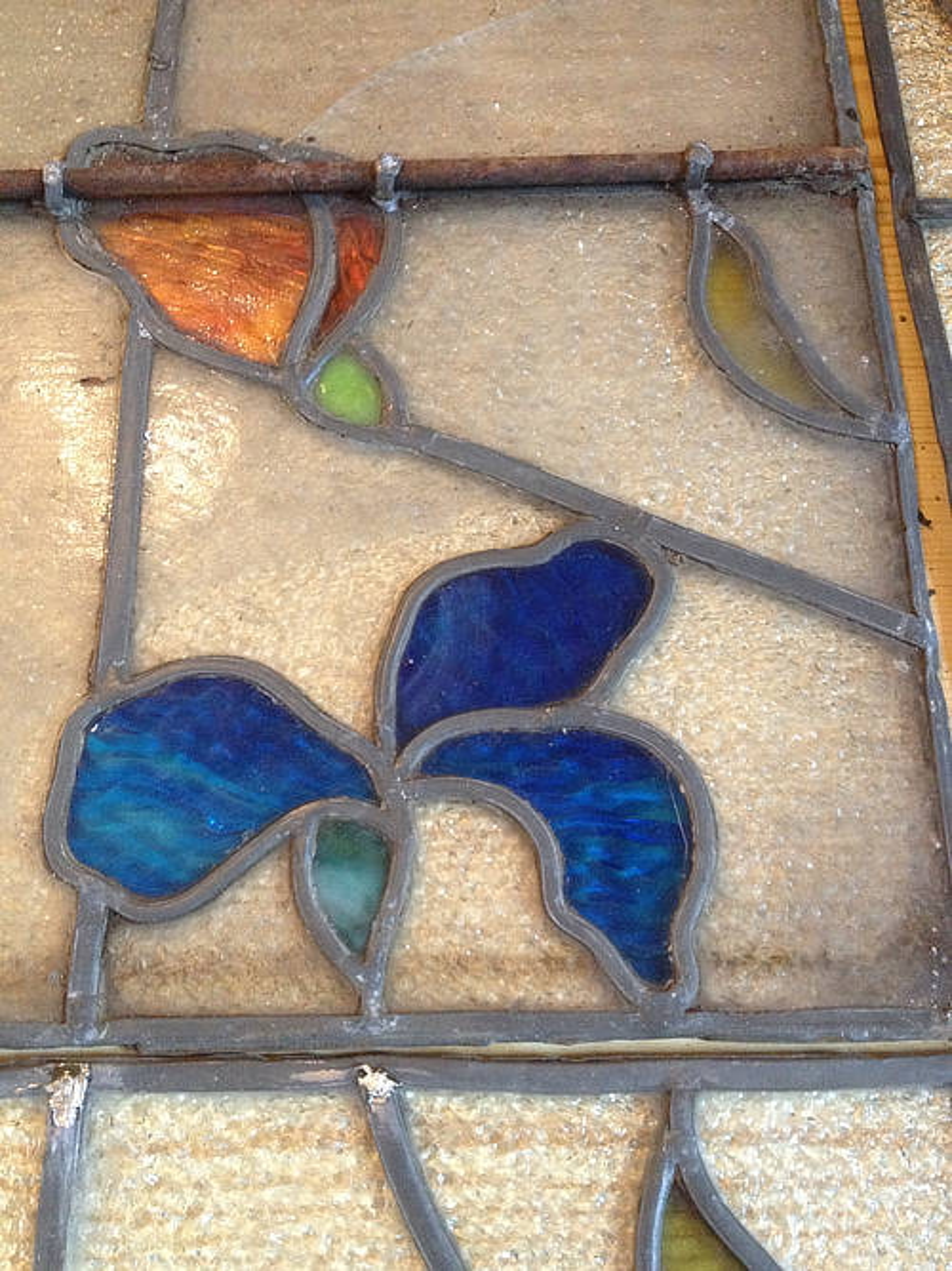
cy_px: 636
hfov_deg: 40.7
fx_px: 1284
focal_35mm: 35
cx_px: 476
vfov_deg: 52.6
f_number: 2.4
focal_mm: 4.28
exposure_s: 1/20
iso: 320
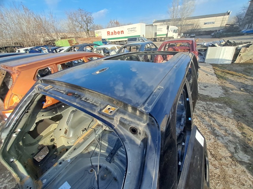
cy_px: 94
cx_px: 126
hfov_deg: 106.2
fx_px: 95
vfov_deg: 89.9
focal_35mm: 13
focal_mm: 1.13
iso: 50
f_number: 2.2
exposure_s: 1/594
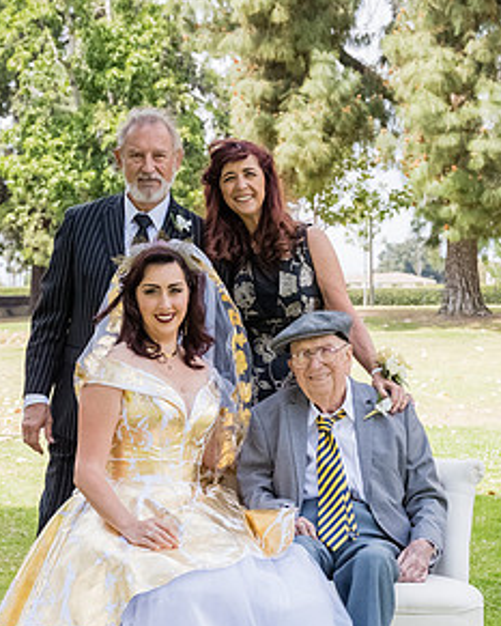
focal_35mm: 103
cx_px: 307
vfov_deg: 18.6
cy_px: 399
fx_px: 1908
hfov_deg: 14.9
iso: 1250
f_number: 6.3
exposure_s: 1/1600
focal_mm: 49
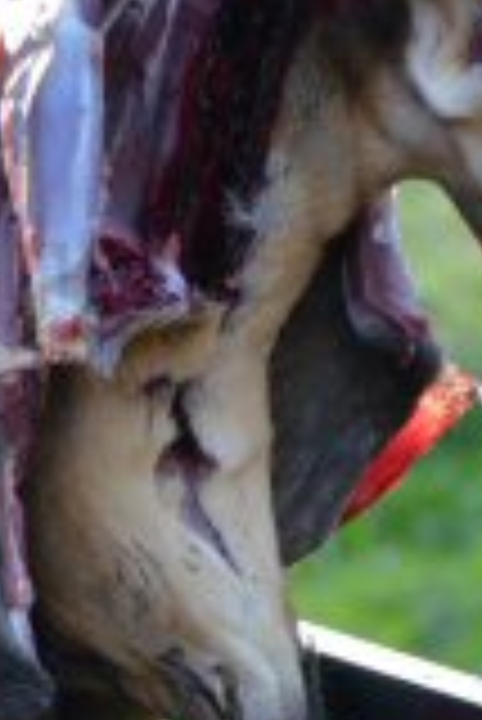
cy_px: 646
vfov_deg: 3.5
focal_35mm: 593
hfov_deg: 2.3
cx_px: 140
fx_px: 11883
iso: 1000
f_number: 5.6
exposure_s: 1/250
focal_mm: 140
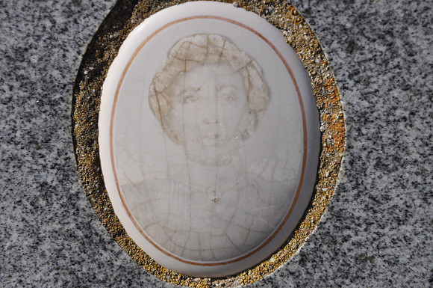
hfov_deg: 13.1
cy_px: 144
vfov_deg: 8.7
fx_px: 1892
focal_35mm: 158
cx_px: 216
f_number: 8
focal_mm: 105
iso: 200
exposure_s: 1/250
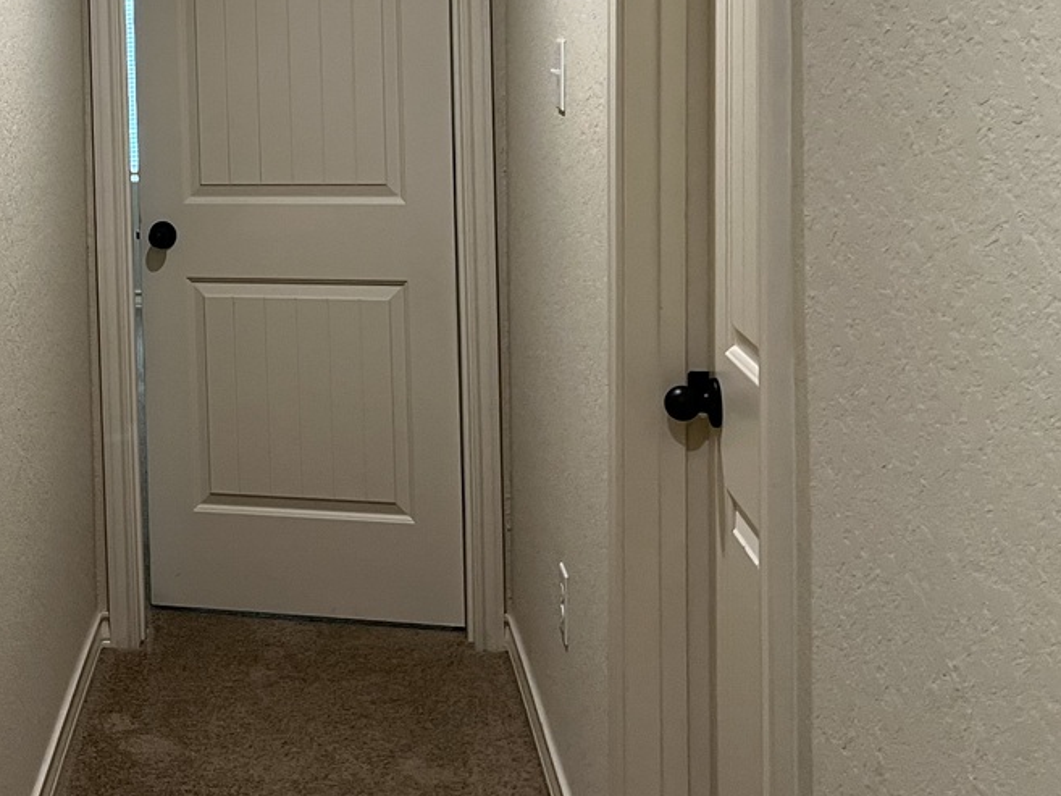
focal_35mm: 57
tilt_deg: -0.9
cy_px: 105
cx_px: 123
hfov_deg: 32.3
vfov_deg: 25.0
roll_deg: -0.2
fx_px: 1747
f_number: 1.6
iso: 125
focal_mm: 5.1
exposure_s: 1/60
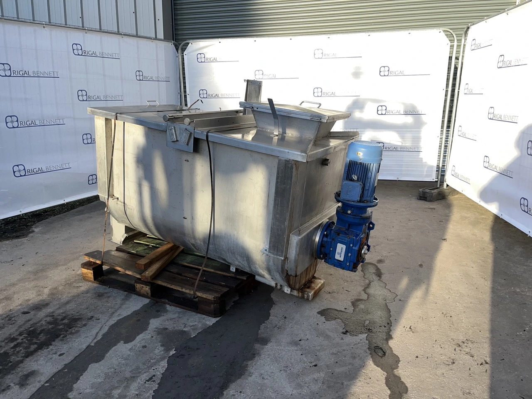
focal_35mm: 26
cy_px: 200
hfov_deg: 67.3
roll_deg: +0.5
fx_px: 400
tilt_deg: -11.6
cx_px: 266
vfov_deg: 53.1
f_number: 1.6
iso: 64
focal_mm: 5.1
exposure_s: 1/1036
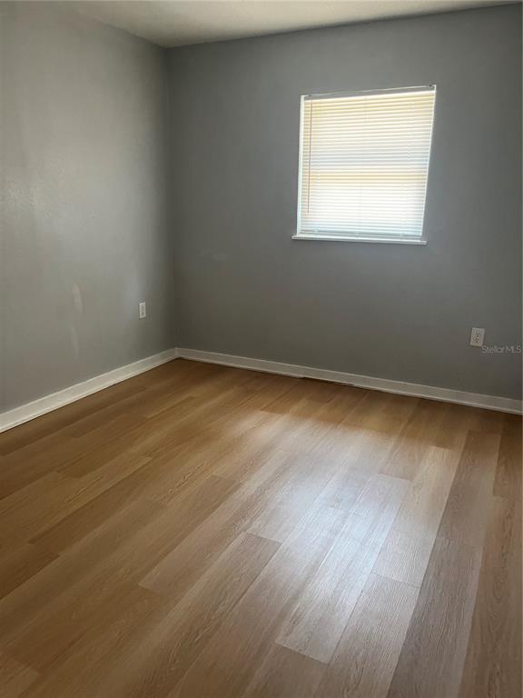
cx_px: 262
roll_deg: +0.8
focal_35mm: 26
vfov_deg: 67.3
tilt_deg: -17.0
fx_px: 524
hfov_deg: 53.1
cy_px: 349
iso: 320
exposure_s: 1/60
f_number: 1.6
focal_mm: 5.1
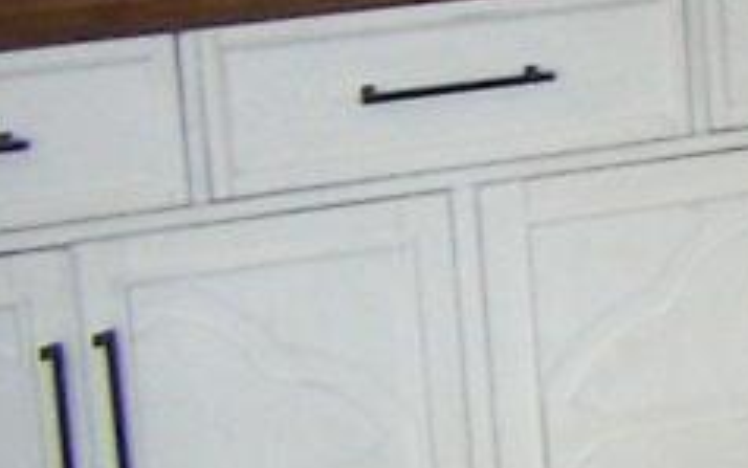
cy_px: 311
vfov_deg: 5.0
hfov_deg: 7.3
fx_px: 5364
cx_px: 2074
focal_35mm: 263
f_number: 2.8
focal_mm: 6.3
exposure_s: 1/30
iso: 140
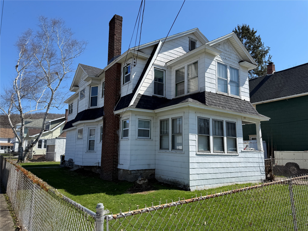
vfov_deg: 56.8
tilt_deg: +9.7
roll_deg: -0.1
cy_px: 116
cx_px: 154
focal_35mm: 24
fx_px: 214
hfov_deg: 71.6
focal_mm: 6.76
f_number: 1.78
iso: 80
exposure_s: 1/3584
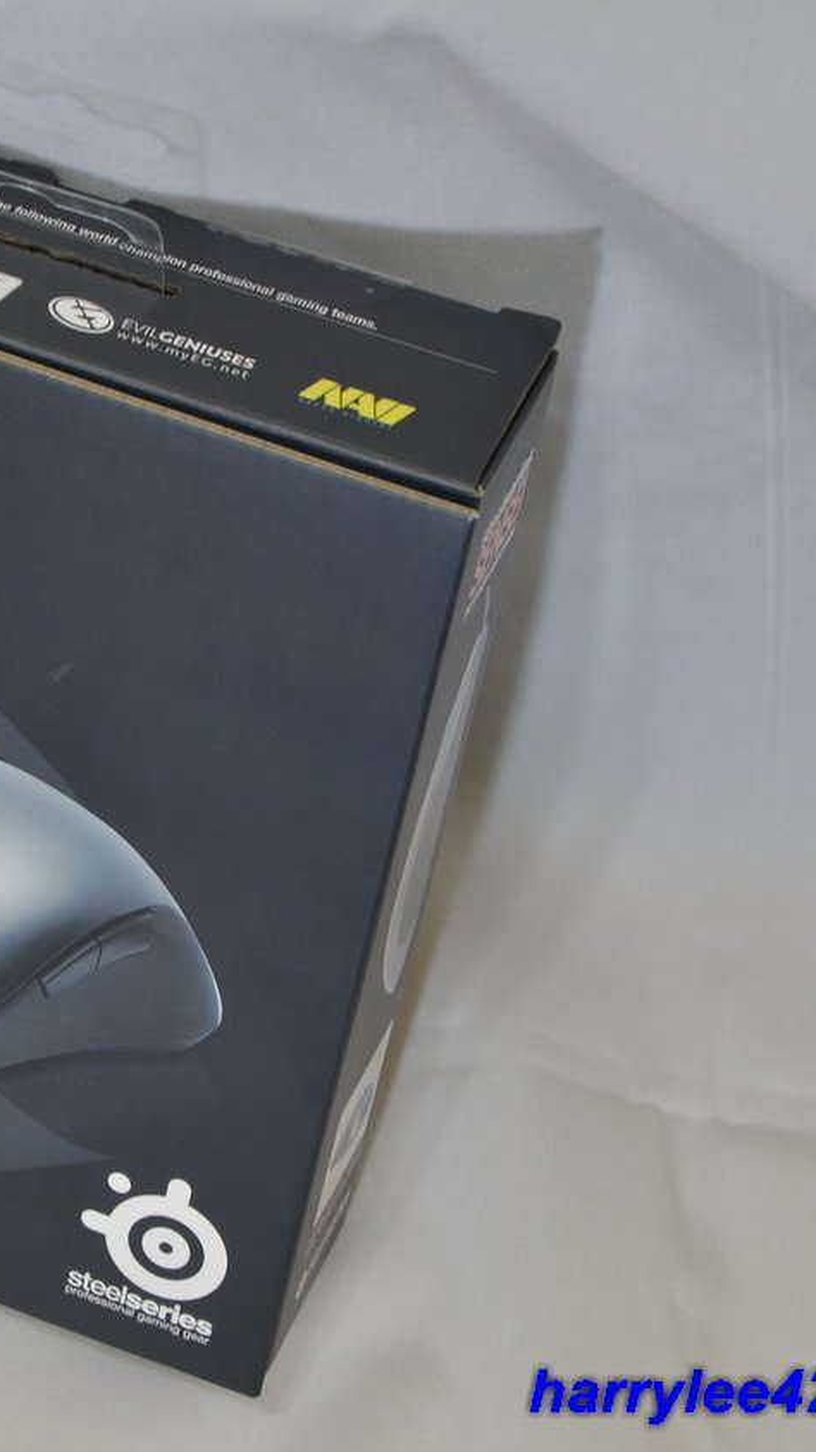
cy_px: 727
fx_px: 4579
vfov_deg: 18.0
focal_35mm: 119
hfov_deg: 10.1
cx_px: -77
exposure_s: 1/8
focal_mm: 50
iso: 400
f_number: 10
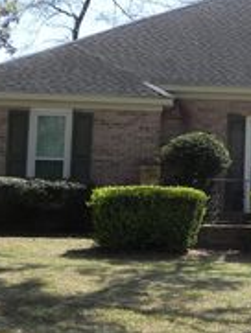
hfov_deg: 13.6
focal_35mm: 102
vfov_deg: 19.2
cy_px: 137
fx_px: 985
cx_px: 378
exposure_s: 1/338
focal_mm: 6.6
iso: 160
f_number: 6.3
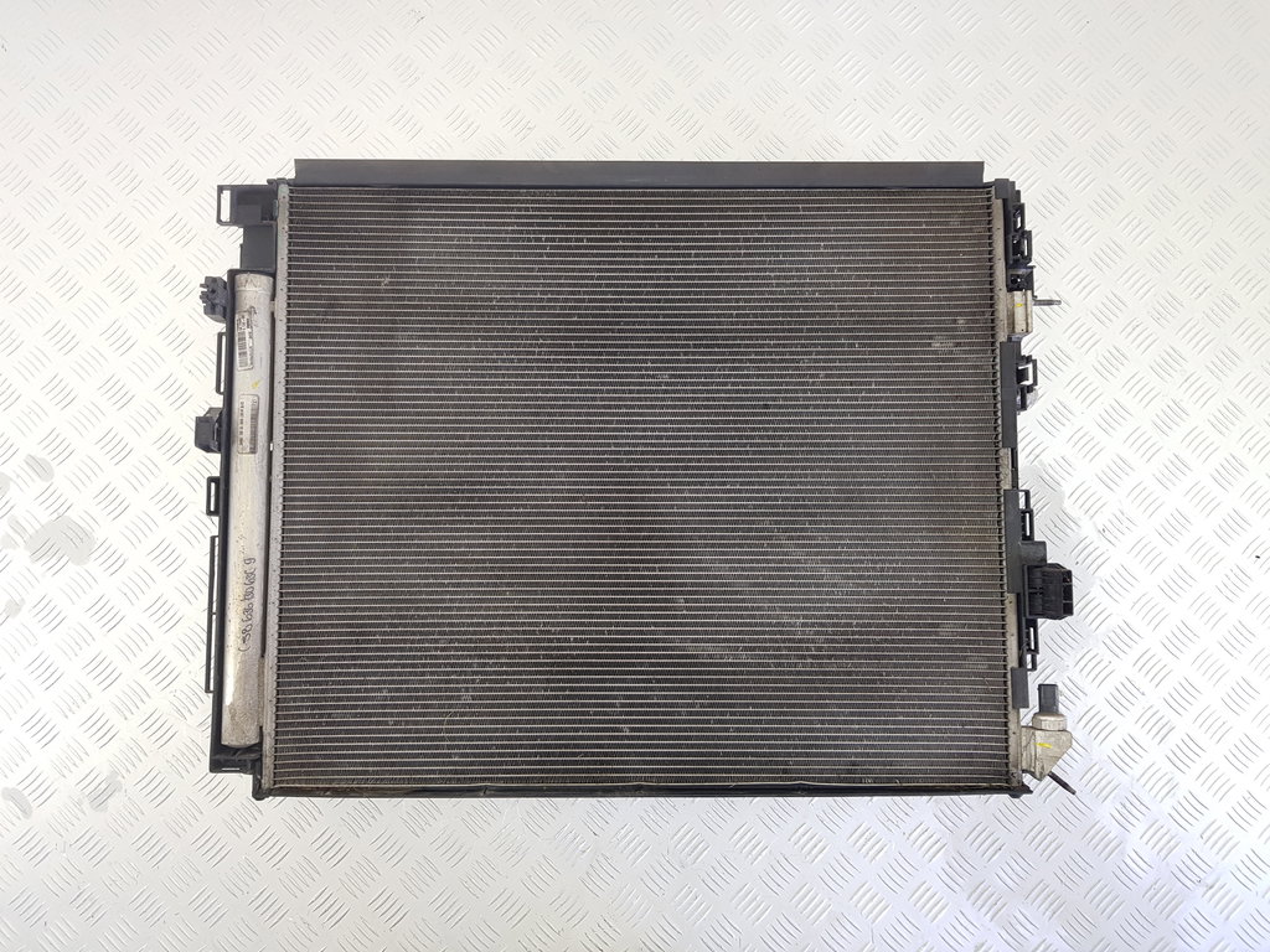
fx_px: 954
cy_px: 476
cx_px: 635
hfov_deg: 67.3
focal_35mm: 26
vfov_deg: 53.1
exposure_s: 1/100
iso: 80
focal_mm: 4.2
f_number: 1.7
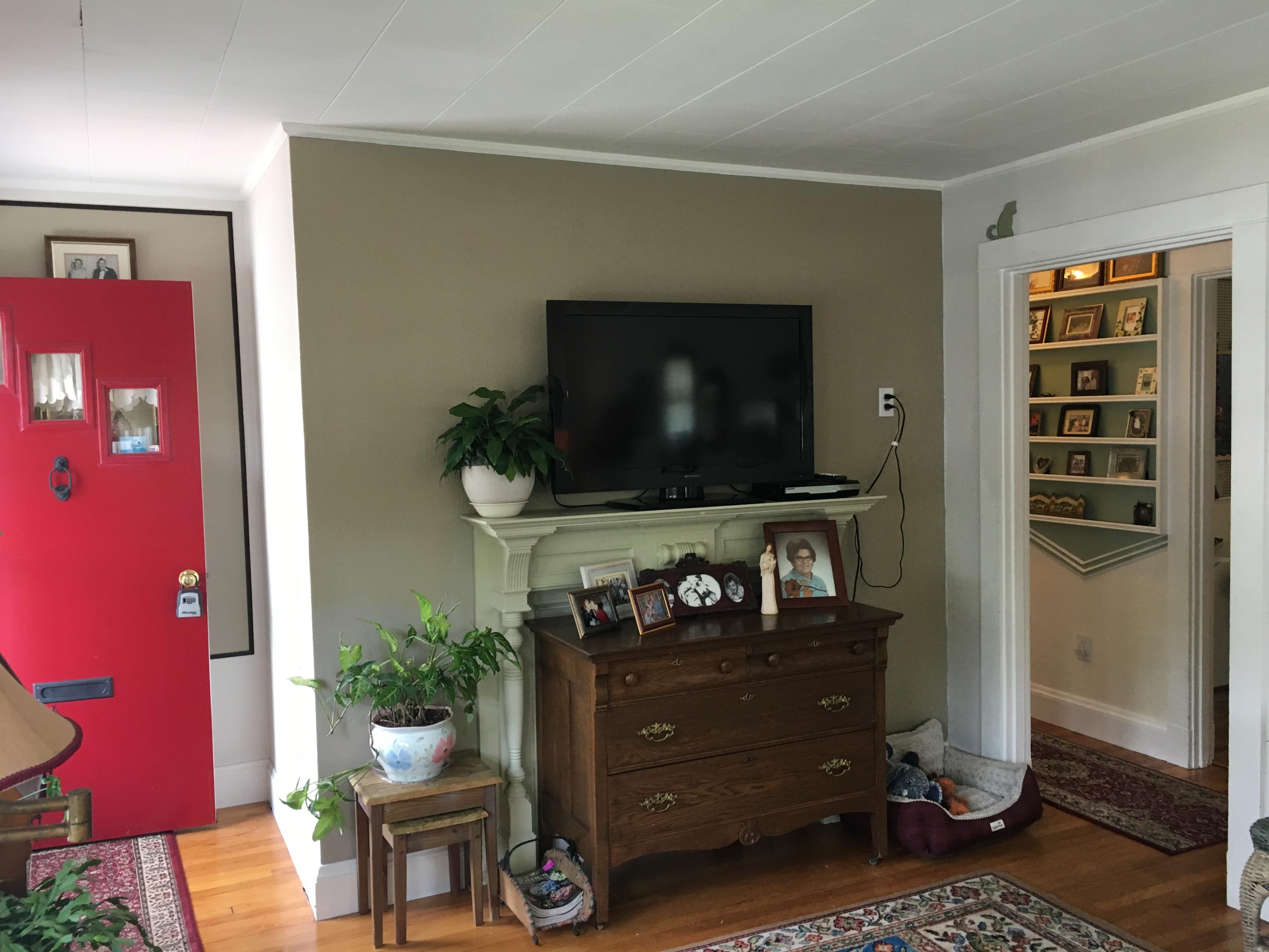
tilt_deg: -2.5
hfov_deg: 61.7
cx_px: 634
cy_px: 476
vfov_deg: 48.2
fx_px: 1063
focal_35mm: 29
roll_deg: +0.3
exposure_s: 1/30
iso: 40
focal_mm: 4.15
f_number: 2.2
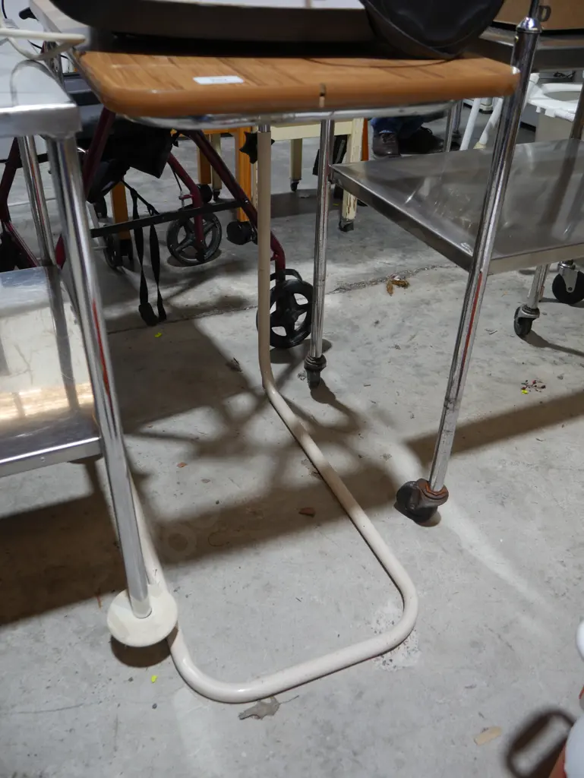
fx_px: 674
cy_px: 389
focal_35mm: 30
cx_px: 292
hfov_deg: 46.8
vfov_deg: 59.9
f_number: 3.6
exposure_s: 1/60
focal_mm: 15
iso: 200
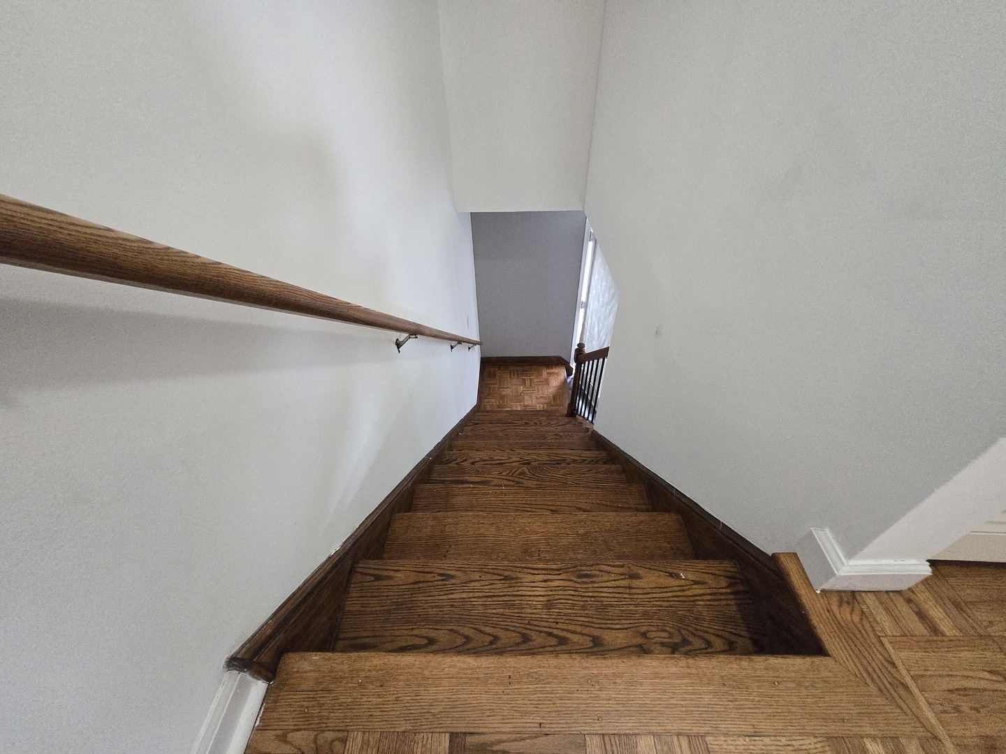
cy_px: 377
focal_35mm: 13
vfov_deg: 89.9
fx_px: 378
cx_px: 503
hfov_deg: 106.2
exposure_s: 1/60
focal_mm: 1.7
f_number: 2.2
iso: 640
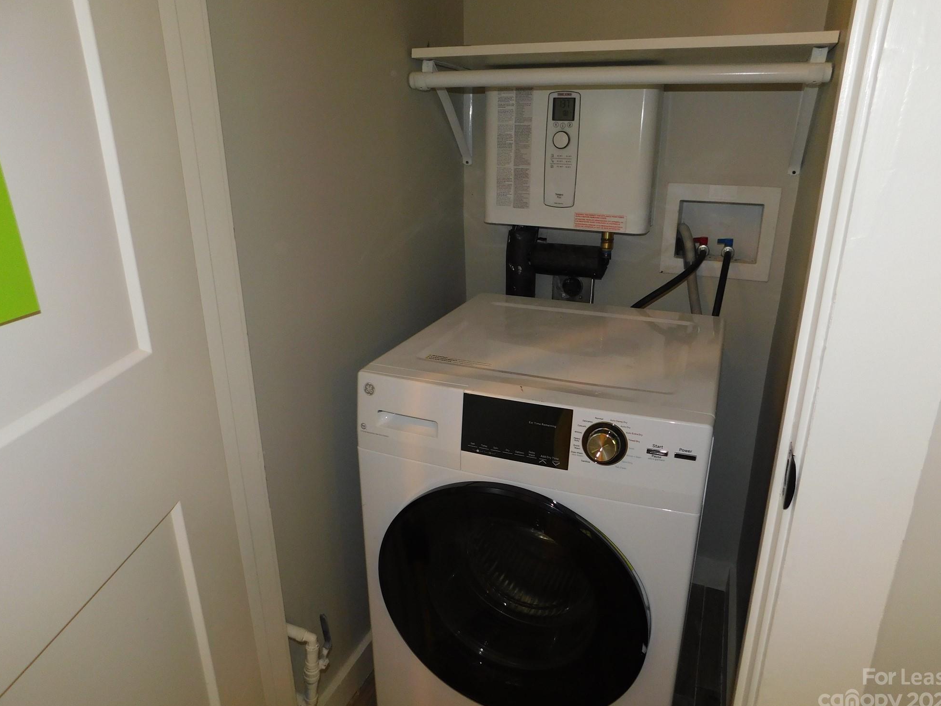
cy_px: 356
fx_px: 652
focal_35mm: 24
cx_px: 470
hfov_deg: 71.6
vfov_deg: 56.8
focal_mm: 4
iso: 200
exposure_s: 1/30
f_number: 3
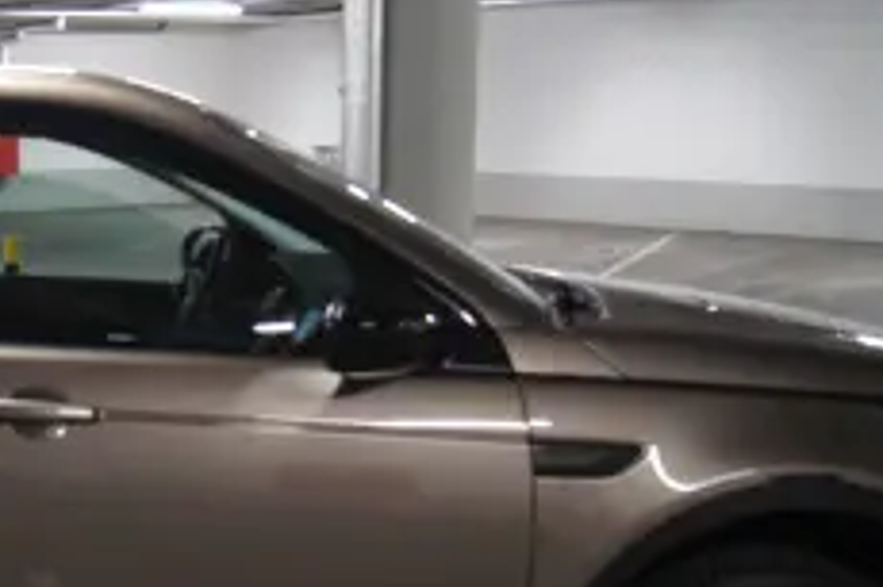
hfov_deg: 25.7
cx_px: 15
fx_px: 1838
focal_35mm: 75
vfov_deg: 17.9
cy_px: 510
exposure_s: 1/30
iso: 640
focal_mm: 18
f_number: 3.5
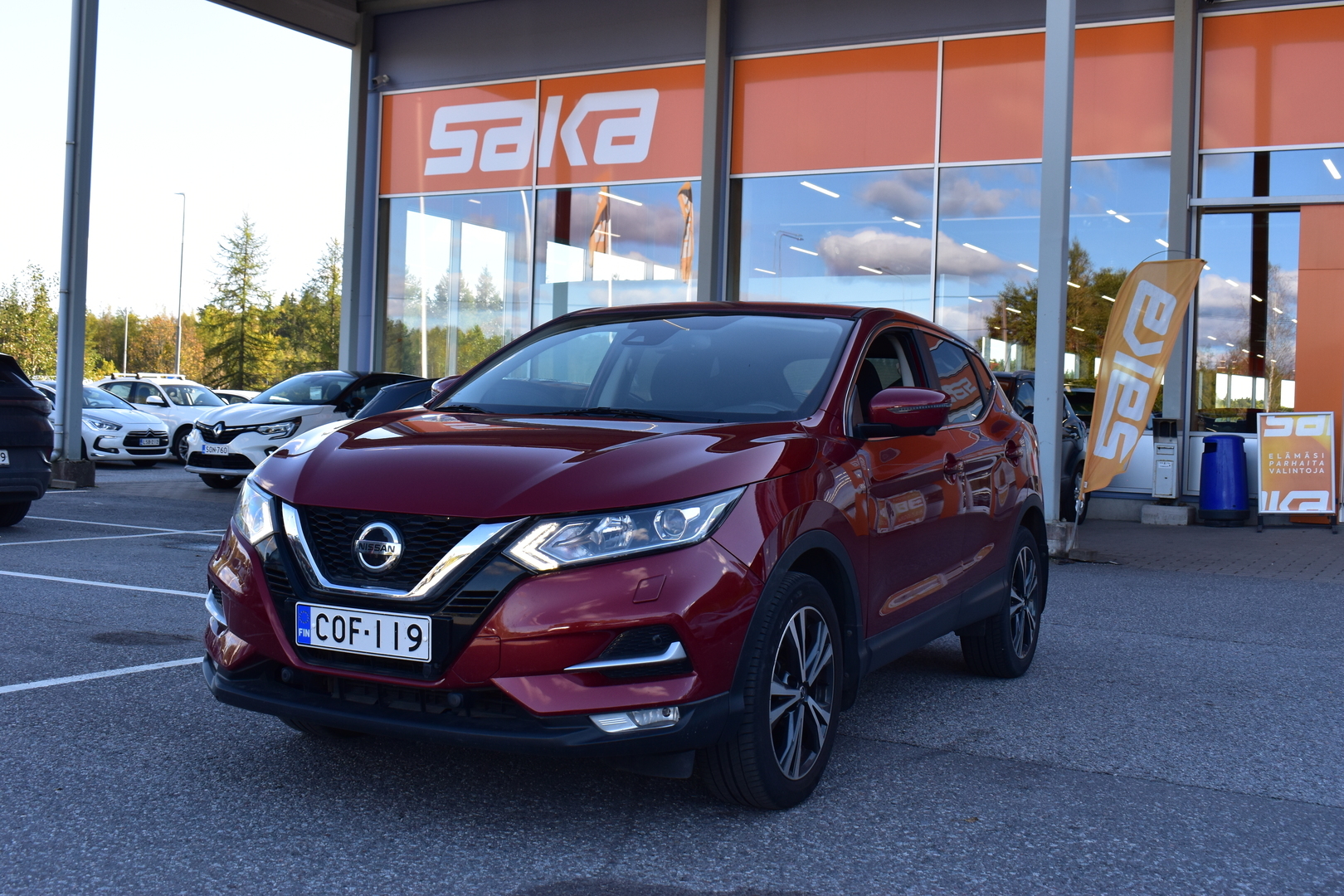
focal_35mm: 40
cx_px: 672
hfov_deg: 47.9
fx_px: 1512
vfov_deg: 33.0
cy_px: 448
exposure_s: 1/180
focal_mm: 27
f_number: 9.5
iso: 400
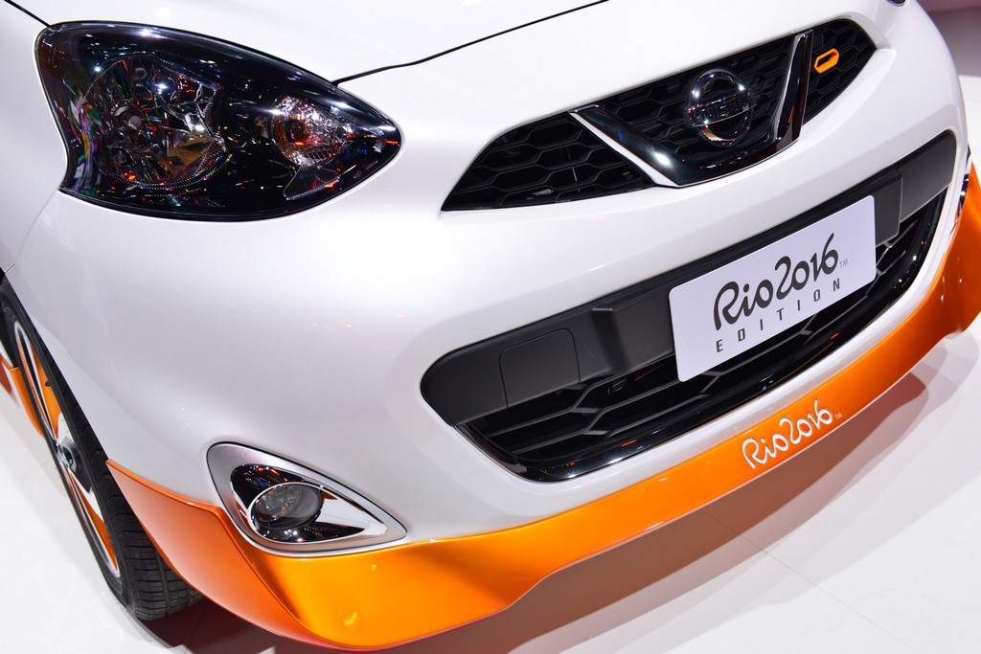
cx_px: 490
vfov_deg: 35.1
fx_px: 1036
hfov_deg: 50.7
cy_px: 327
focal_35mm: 38
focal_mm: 38
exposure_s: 1/80
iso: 800
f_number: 5.6
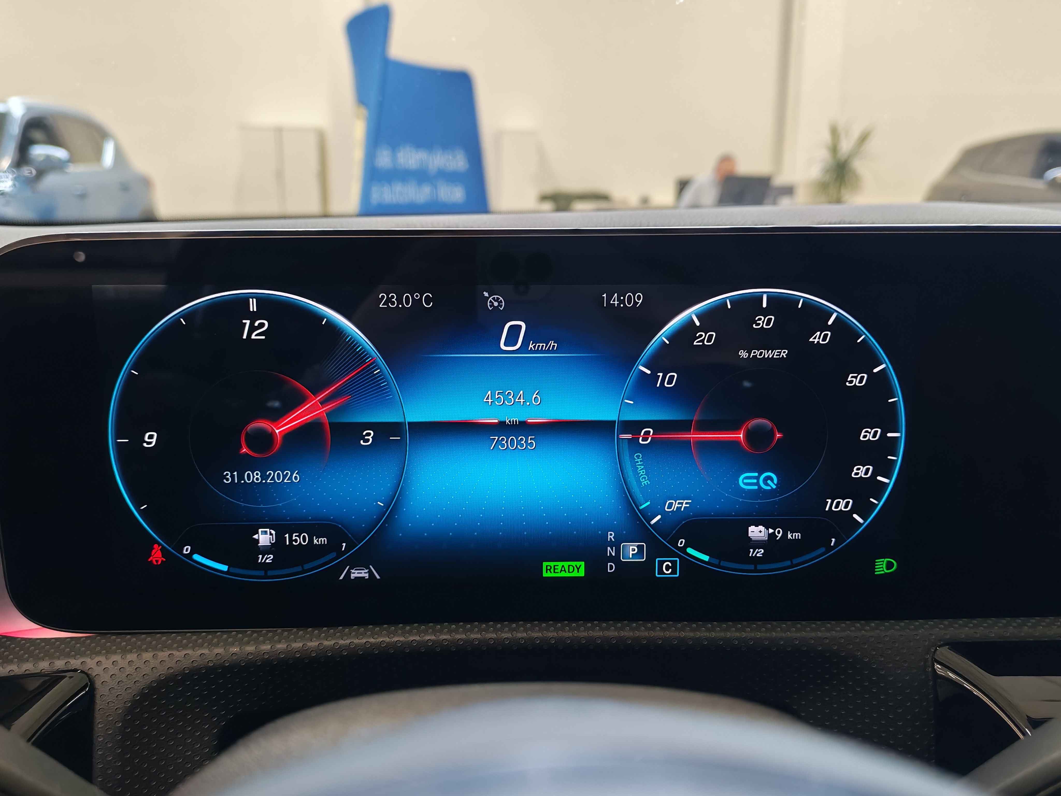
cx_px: 530
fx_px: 920
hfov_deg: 60.0
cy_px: 398
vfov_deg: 46.8
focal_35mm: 30
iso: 648
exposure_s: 1/100
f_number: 1.9
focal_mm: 6.12
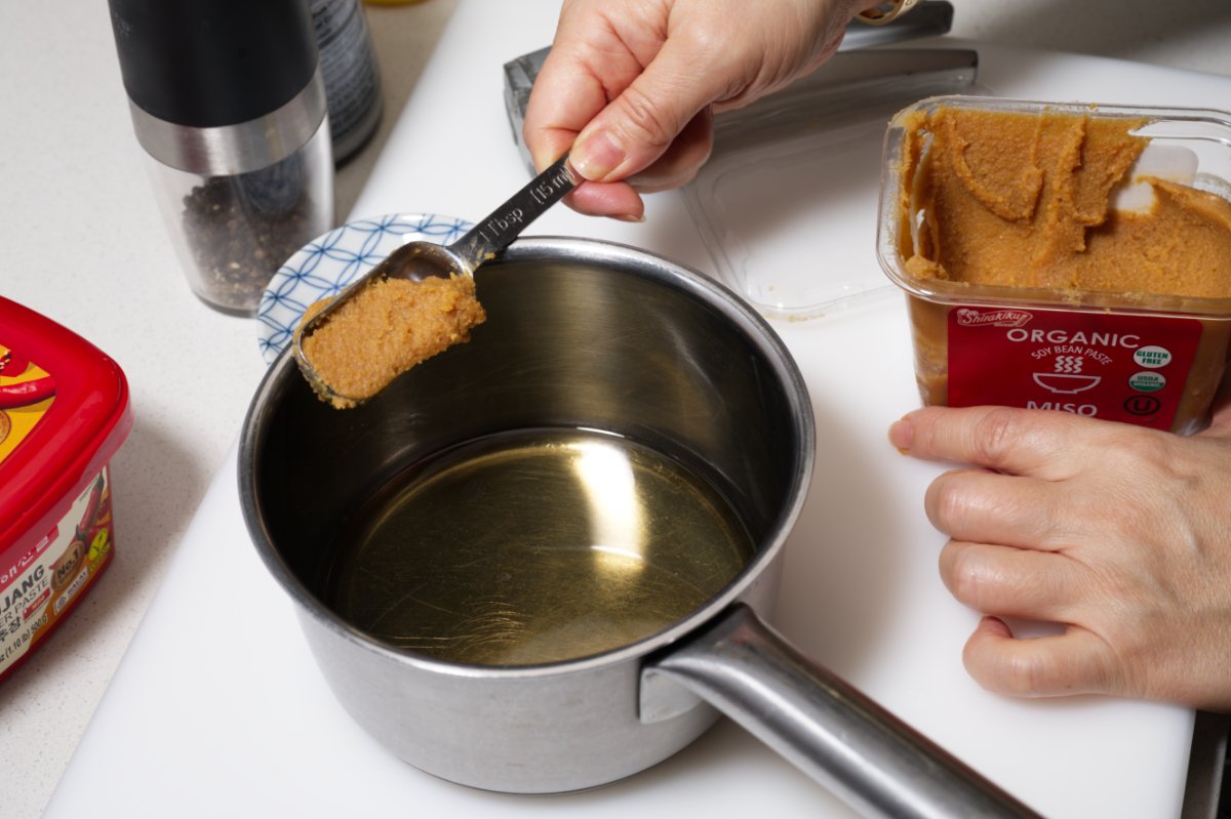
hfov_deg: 34.5
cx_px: 616
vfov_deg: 23.4
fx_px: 1982
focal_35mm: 58
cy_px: 410
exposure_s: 1/80
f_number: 9
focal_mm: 58
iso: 100
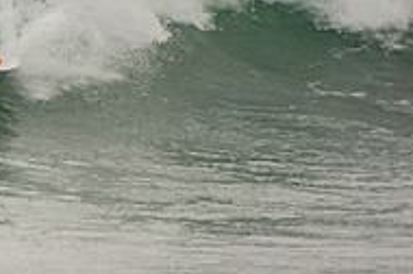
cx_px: -193
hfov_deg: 1.1
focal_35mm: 1836
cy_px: -71
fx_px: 21027
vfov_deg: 0.7
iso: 320
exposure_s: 1/1250
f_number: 5.6
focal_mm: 400
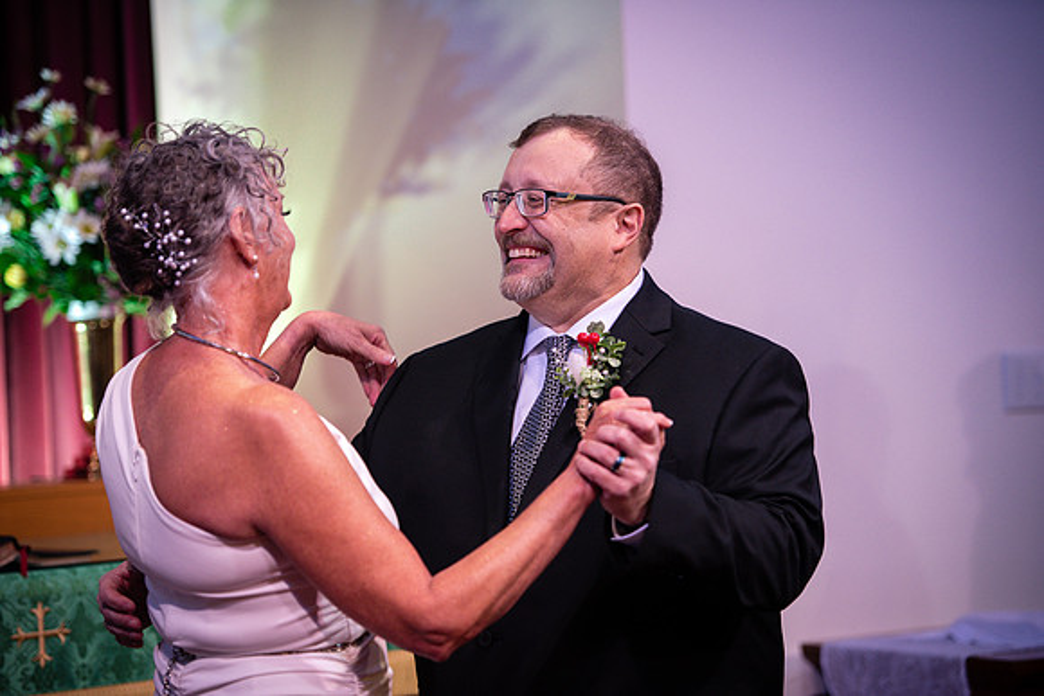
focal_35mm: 122
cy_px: 348
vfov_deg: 11.2
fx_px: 3539
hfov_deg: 16.8
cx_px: 522
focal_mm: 122
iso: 800
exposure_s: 1/200
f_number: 2.8
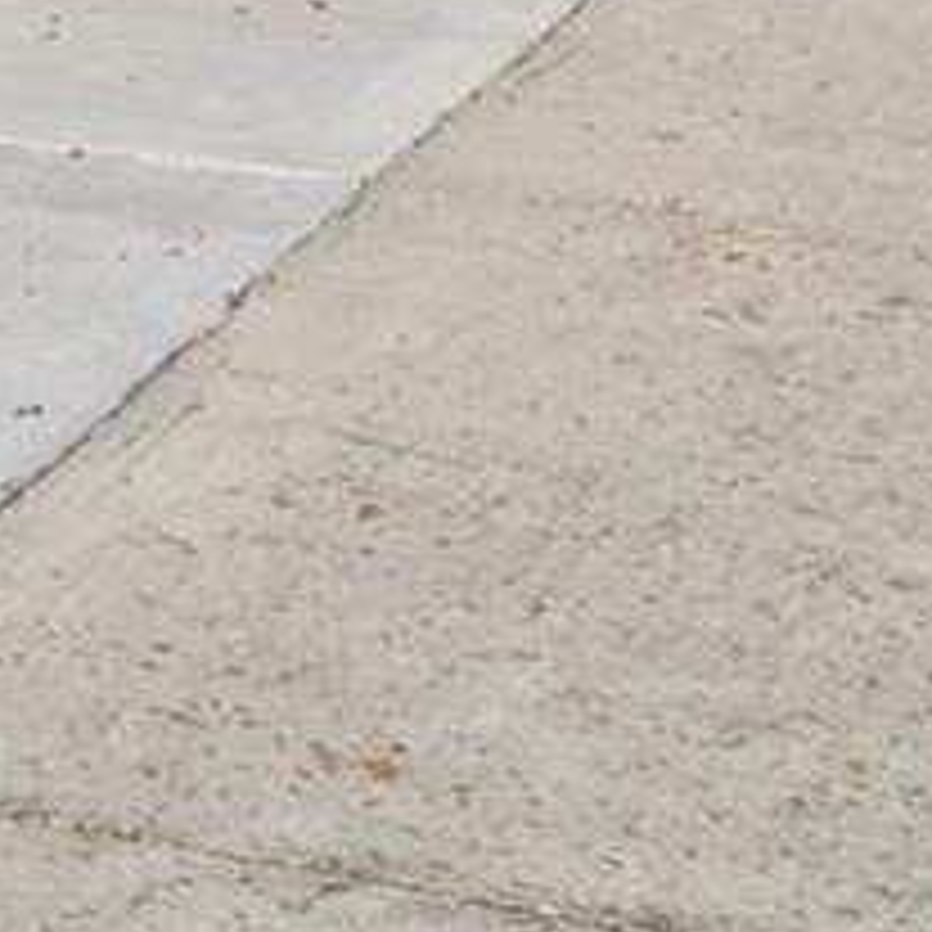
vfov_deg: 7.5
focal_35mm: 217
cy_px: -1409
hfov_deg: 7.2
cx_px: -1819
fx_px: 6610
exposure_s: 1/400
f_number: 8
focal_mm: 33
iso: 320
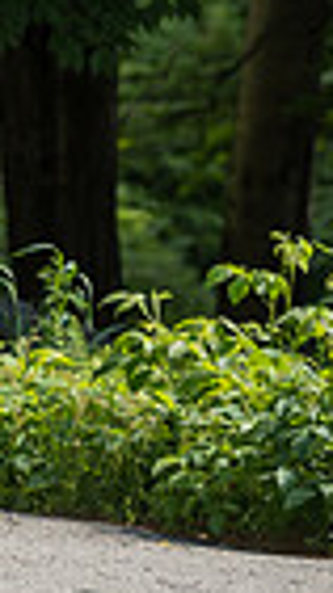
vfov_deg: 3.0
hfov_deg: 1.7
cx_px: -733
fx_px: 11368
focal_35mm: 722
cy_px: 326
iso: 200
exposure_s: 1/500
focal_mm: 150
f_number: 5.6
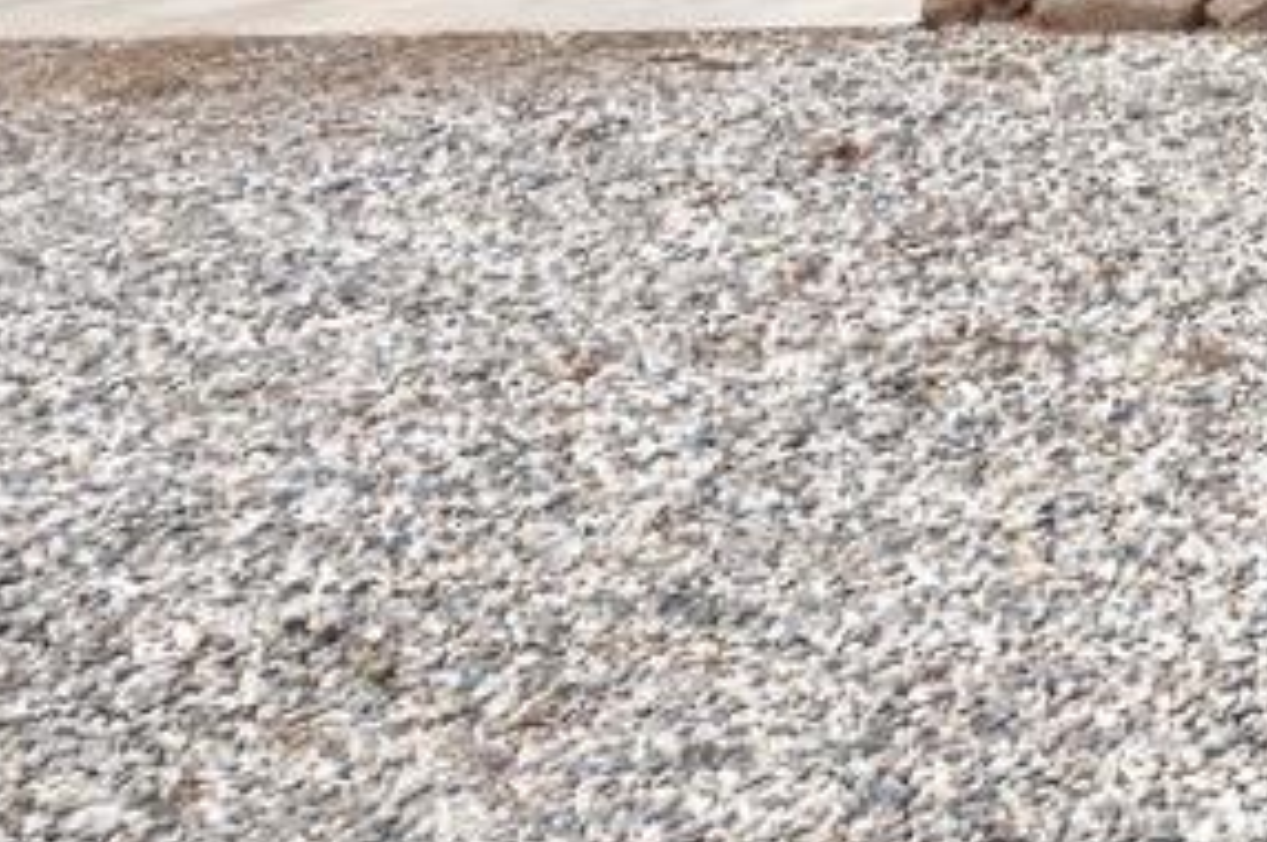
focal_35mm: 84
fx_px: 2953
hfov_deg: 16.5
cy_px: -574
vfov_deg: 14.6
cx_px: 2707
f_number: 8
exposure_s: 1/640
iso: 250
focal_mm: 16
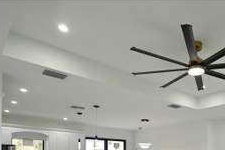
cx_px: 169
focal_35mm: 33
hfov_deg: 54.4
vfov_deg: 35.2
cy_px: 158
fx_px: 207
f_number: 4
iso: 400
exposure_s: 1/200
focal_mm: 15.5
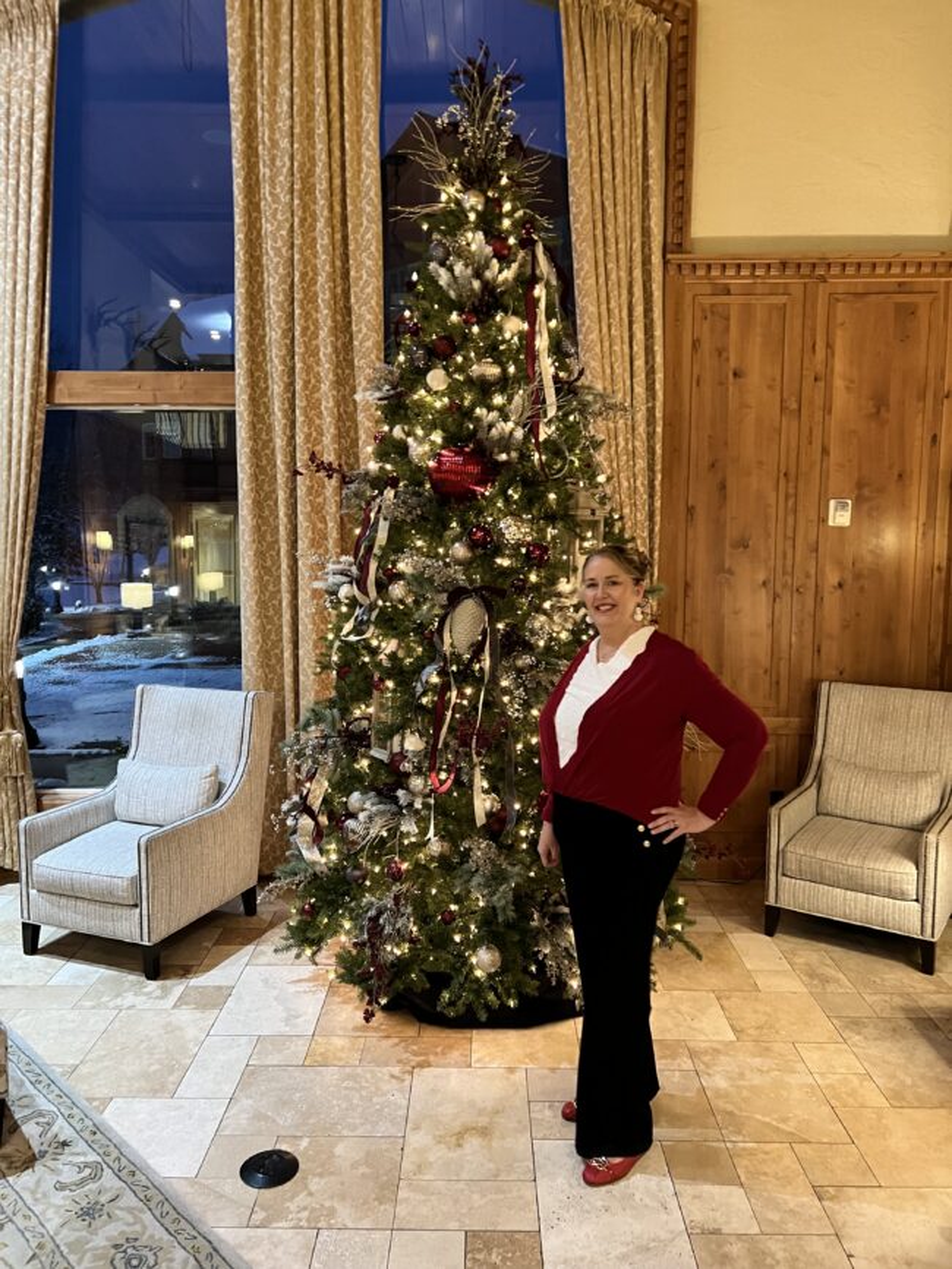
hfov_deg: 53.1
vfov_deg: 67.3
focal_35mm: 26
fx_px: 954
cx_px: 476
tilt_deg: -5.0
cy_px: 634
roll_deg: +1.2
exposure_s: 1/40
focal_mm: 5.7
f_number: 1.5
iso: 640
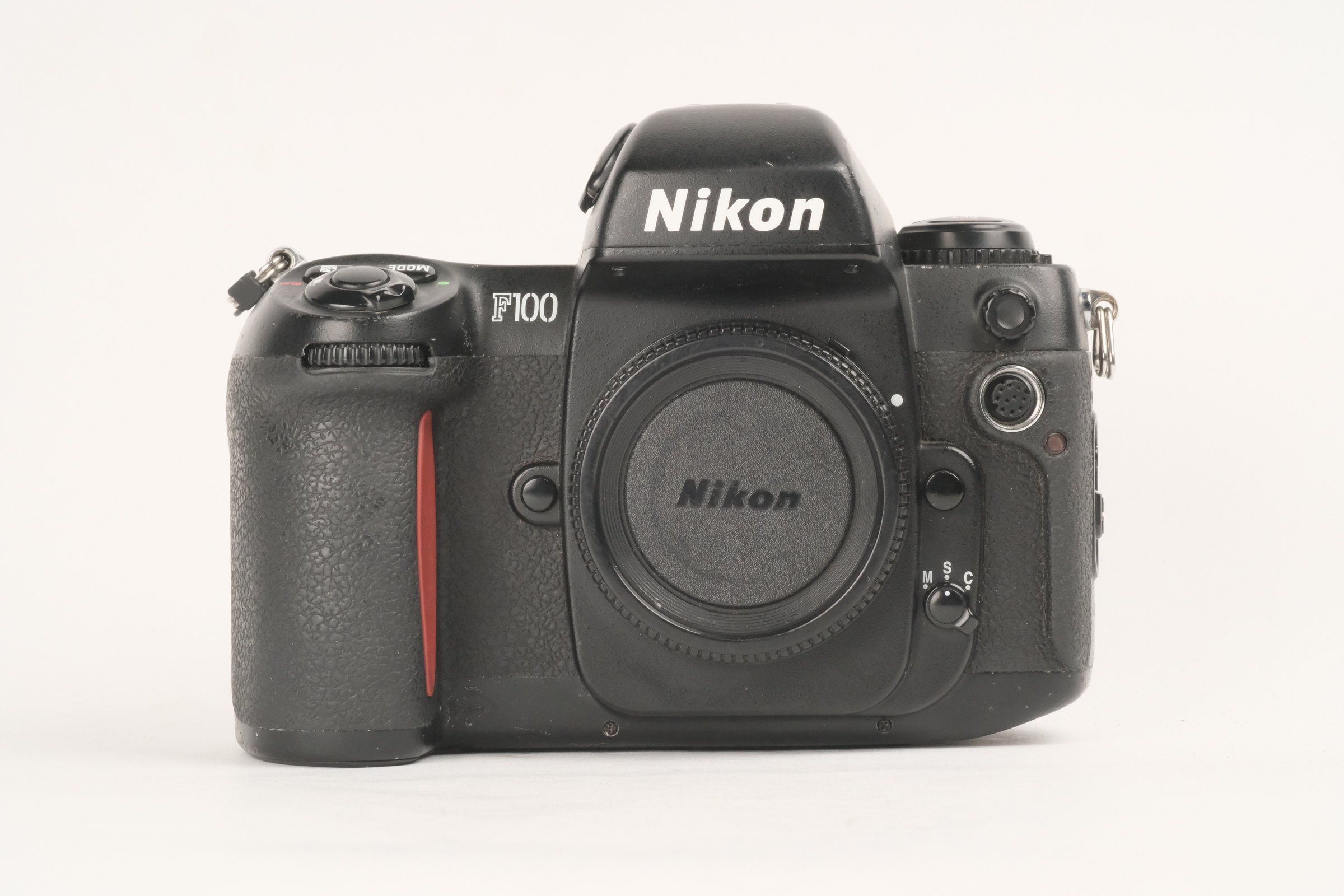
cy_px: 448
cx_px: 672
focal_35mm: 90
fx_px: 3360
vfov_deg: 15.2
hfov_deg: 22.6
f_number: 14
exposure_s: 1/60
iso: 3200
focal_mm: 60
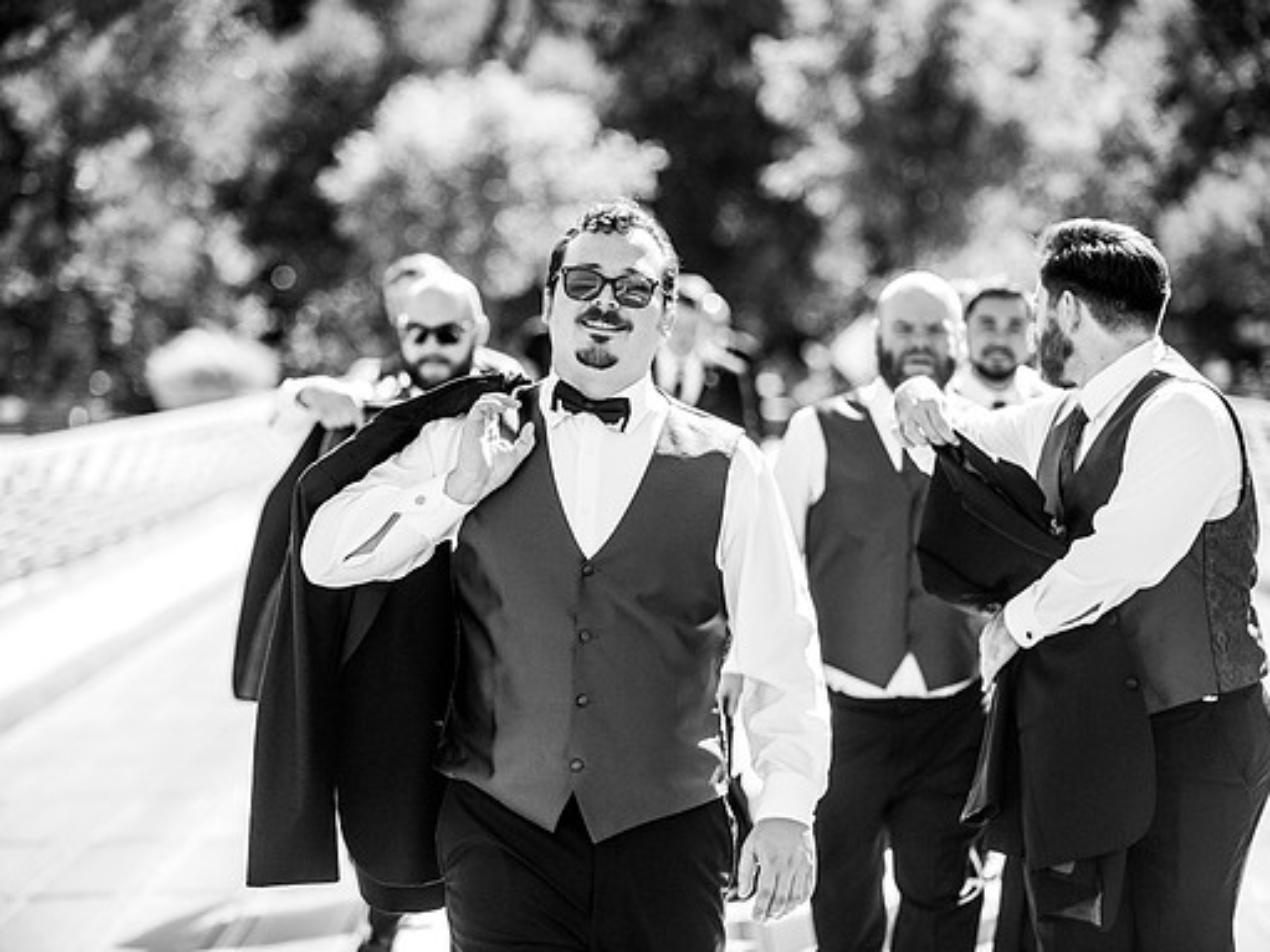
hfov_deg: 15.1
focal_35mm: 131
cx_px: 631
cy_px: 477
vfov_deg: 11.3
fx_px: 4805
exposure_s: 1/8000
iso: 2000
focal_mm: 120
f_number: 2.8
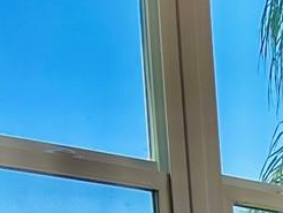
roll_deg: +0.1
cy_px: 623
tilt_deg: -9.2
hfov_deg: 9.6
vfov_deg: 7.7
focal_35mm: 169
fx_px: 1383
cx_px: 797
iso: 50
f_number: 1.6
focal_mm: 5.1
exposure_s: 1/615
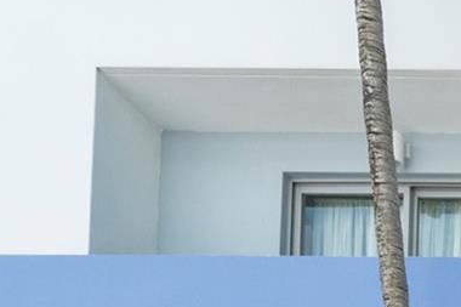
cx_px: 890
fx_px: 755
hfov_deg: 20.1
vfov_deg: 18.5
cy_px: 536
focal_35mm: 59
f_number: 8
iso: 400
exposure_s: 1/800
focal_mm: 14
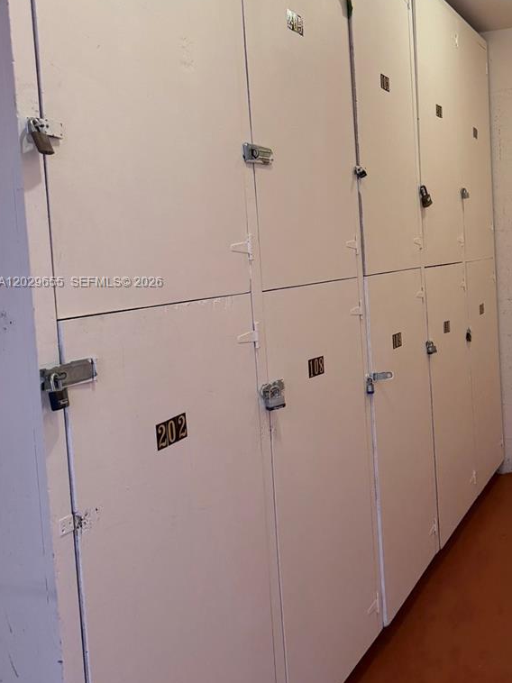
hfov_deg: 36.6
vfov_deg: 48.8
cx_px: 401
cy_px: 283
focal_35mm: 38
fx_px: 750
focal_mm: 6.76
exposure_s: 1/120
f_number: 1.78
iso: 160
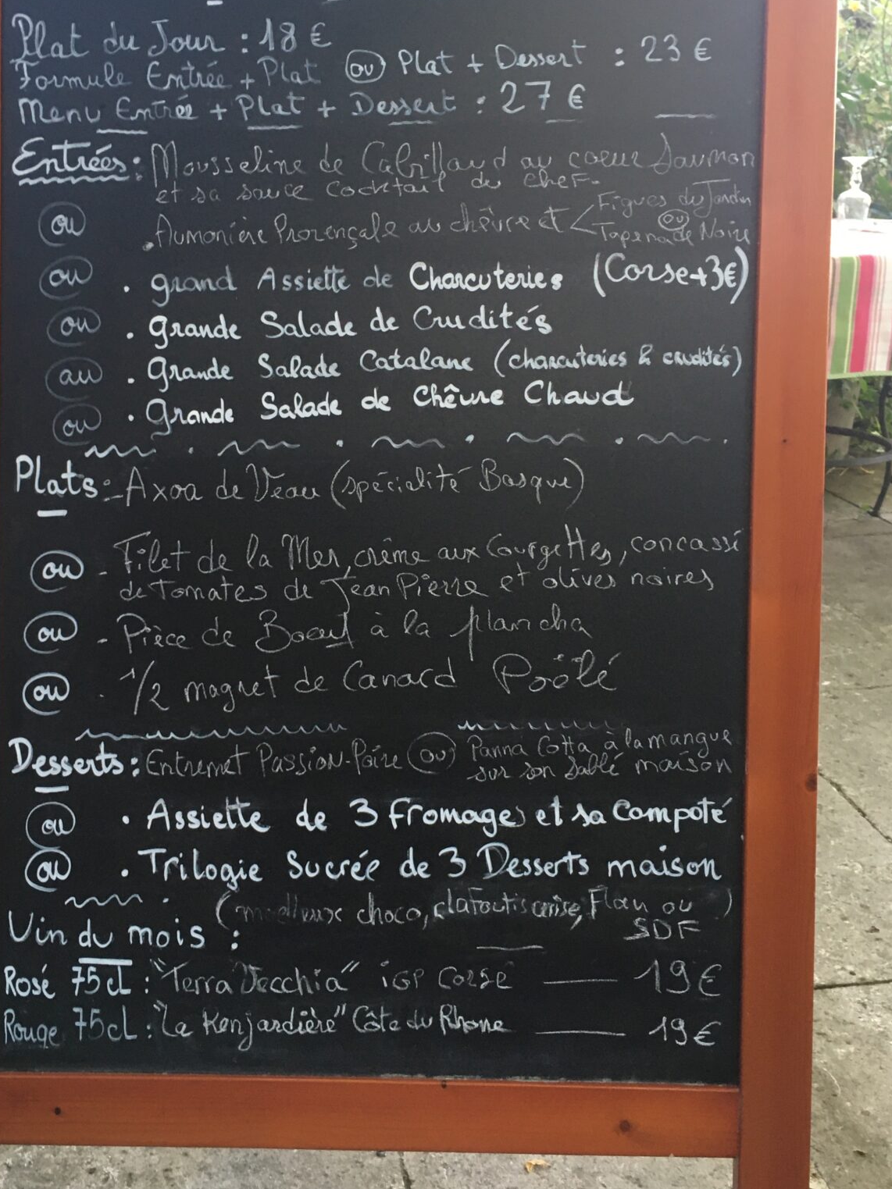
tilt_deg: -14.6
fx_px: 1340
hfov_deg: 36.7
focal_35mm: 39
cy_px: 507
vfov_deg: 47.7
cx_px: 369
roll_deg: -0.8
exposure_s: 1/33
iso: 125
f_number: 2.2
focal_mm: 4.15
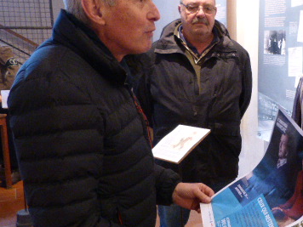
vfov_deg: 32.1
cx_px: 238
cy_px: 129
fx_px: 394
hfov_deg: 40.5
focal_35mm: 45
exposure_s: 1/40
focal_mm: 4.5
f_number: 2.8
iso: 800
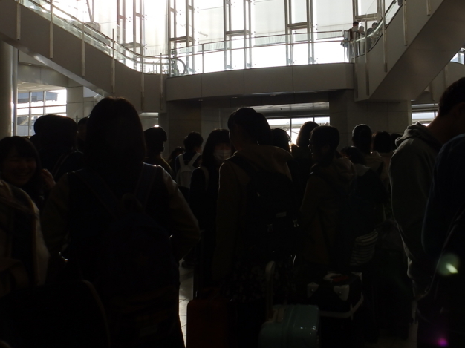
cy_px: 110
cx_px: 288
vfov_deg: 39.1
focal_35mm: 36
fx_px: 483
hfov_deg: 50.9
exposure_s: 1/125
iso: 80
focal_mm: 4
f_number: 4
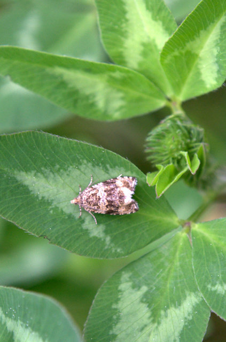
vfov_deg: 24.7
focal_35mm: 82
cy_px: 171
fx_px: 781
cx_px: 113
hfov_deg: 16.5
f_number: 5.6
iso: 400
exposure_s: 1/60
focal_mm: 55
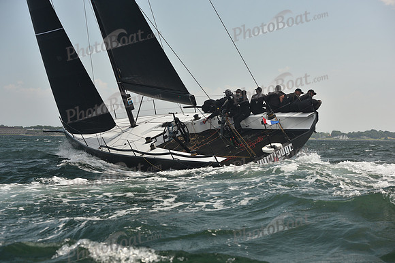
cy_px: 132
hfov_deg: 28.8
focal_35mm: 70
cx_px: 198
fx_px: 768
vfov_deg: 19.5
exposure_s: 1/640
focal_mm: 70
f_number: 5.6
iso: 250
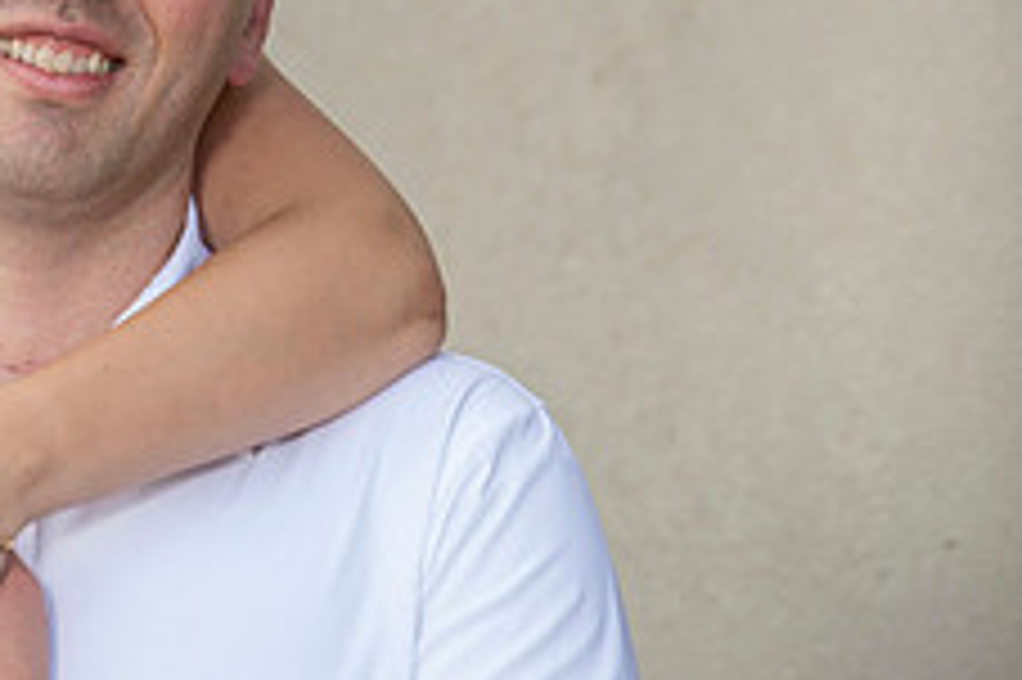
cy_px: 90
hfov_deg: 4.5
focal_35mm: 460
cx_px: -32
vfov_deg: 3.0
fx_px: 13049
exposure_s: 1/250
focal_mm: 180
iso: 250
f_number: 5.6
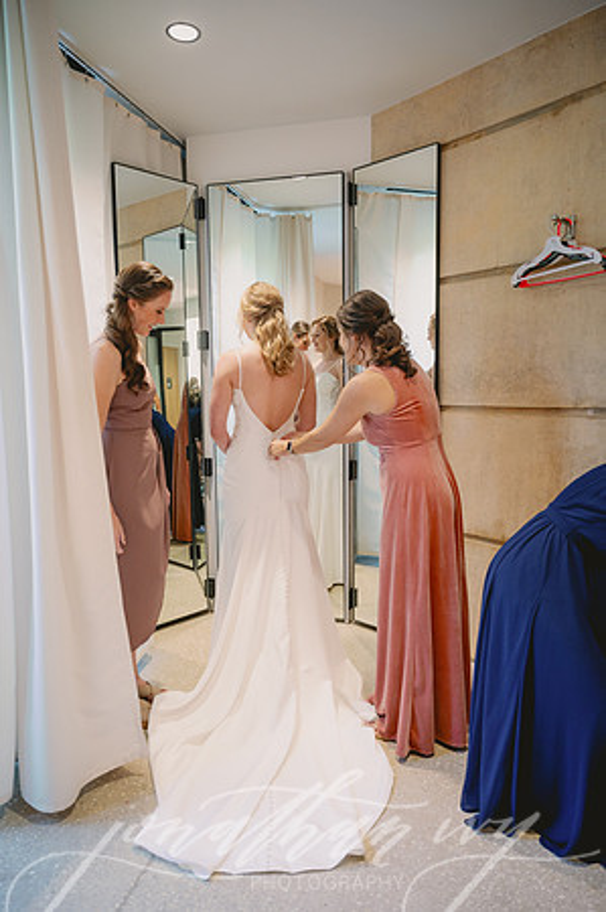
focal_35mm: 24
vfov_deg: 73.8
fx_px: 607
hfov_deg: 53.0
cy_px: 456
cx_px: 303
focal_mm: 24
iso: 800
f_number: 2.8
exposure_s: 1/200
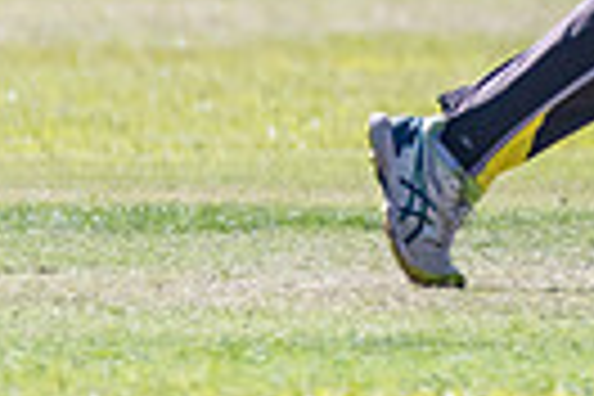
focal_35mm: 2802
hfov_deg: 0.7
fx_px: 46229
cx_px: 1008
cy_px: -478
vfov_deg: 0.5
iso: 1000
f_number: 6.3
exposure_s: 1/2000
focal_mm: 600
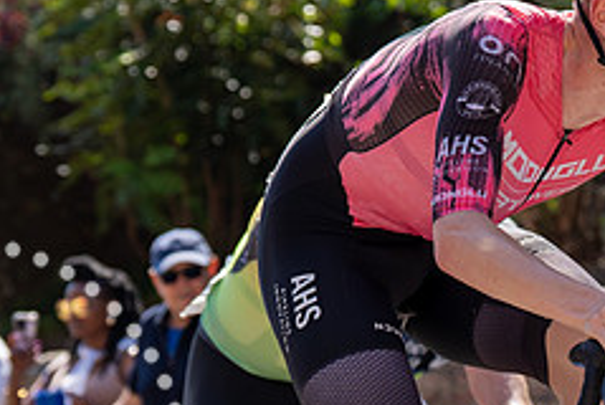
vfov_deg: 5.9
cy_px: 196
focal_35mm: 233
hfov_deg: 8.8
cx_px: 567
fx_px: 3920
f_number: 3.5
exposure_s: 1/1000
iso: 200
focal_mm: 74
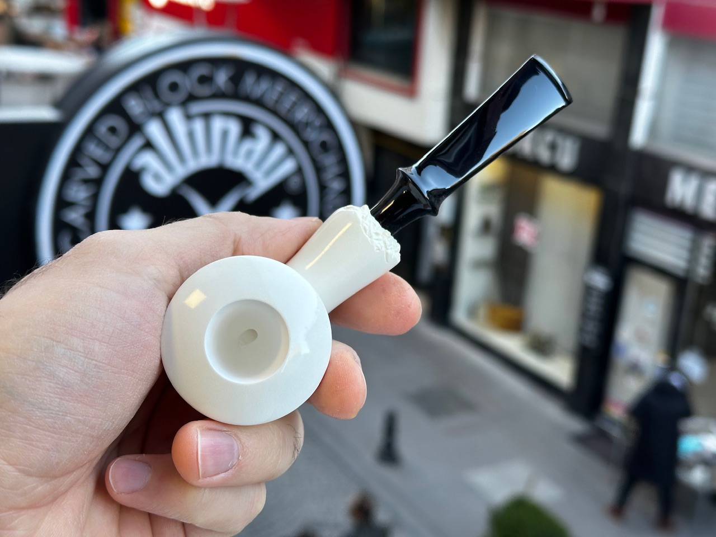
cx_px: 358
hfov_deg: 39.7
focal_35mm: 48
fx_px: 993
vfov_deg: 30.3
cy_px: 268
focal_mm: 6.86
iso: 50
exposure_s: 1/100
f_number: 1.78
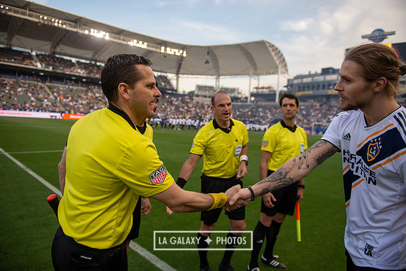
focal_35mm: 24
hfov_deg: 73.7
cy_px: 136
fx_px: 271
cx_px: 203
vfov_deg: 53.2
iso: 400
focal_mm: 24
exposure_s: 1/1250
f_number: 2.8
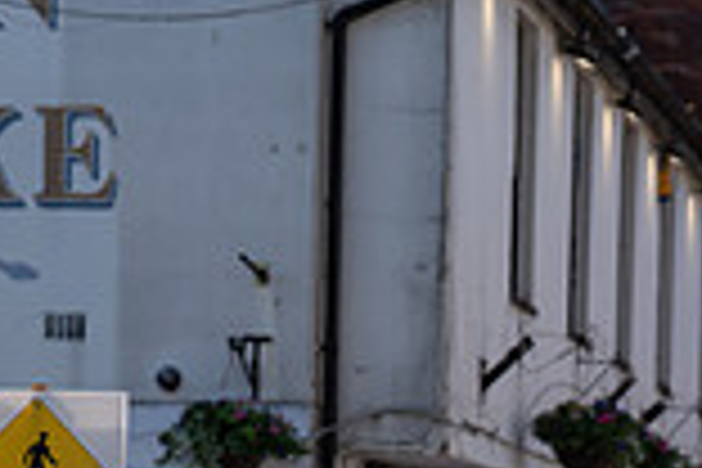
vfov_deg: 4.9
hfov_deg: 7.4
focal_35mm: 279
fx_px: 5440
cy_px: 862
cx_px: 544
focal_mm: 75
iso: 100
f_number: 3.5
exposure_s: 1/1000
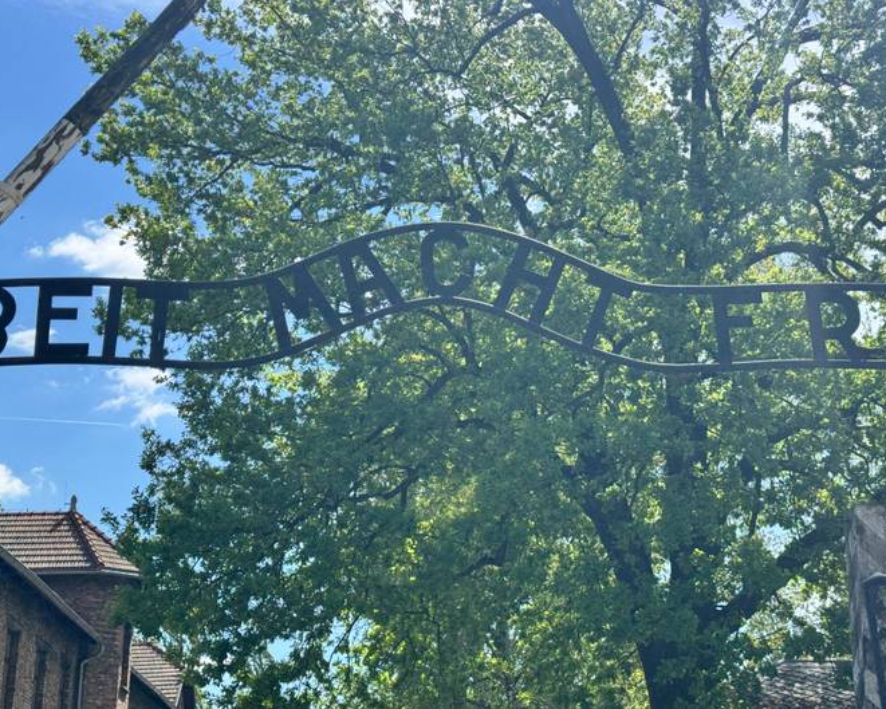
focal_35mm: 51
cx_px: 420
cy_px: 348
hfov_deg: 36.6
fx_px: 1338
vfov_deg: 29.7
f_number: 1.78
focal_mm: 6.76
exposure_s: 1/3425
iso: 64
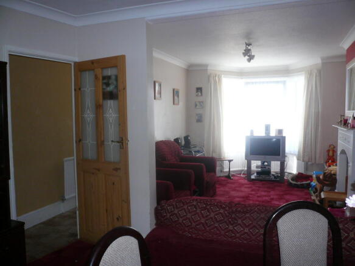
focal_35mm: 28
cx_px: 178
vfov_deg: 49.7
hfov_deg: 63.5
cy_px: 133
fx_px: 287
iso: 125
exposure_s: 1/100
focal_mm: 4.6
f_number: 2.8
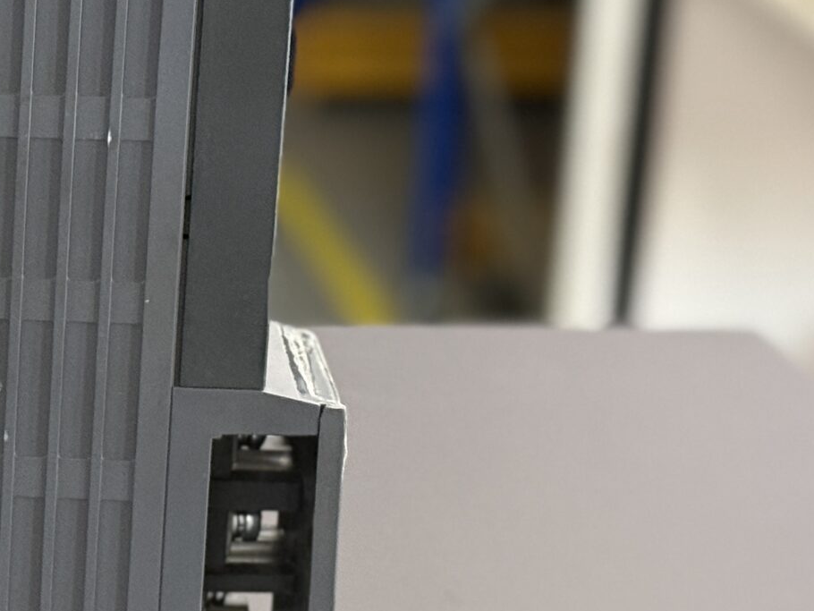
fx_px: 3175
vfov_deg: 11.0
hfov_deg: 13.9
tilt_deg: -16.5
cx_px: -315
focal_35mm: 135
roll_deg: -1.0
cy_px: 195
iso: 320
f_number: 1.78
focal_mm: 6.76
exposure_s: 1/33
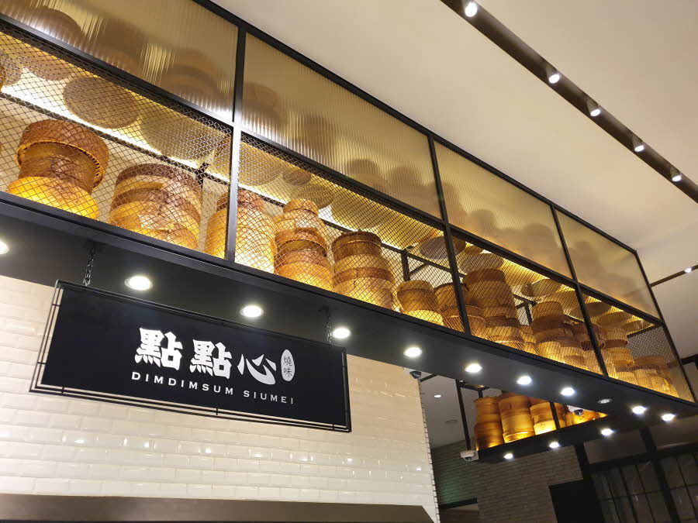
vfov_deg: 53.1
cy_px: 262
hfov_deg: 67.3
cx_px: 349
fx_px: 524
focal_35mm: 26
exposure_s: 1/60
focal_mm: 4.3
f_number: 1.5
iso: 320
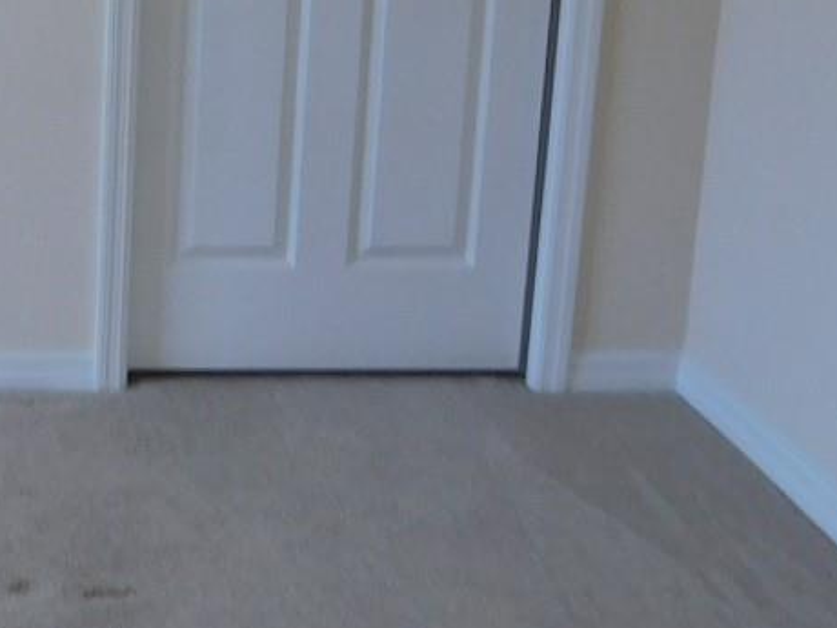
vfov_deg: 16.9
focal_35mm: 87
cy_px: 175
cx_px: -300
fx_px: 2104
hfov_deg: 20.3
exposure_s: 1/50
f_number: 3.4
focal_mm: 4.5
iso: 125
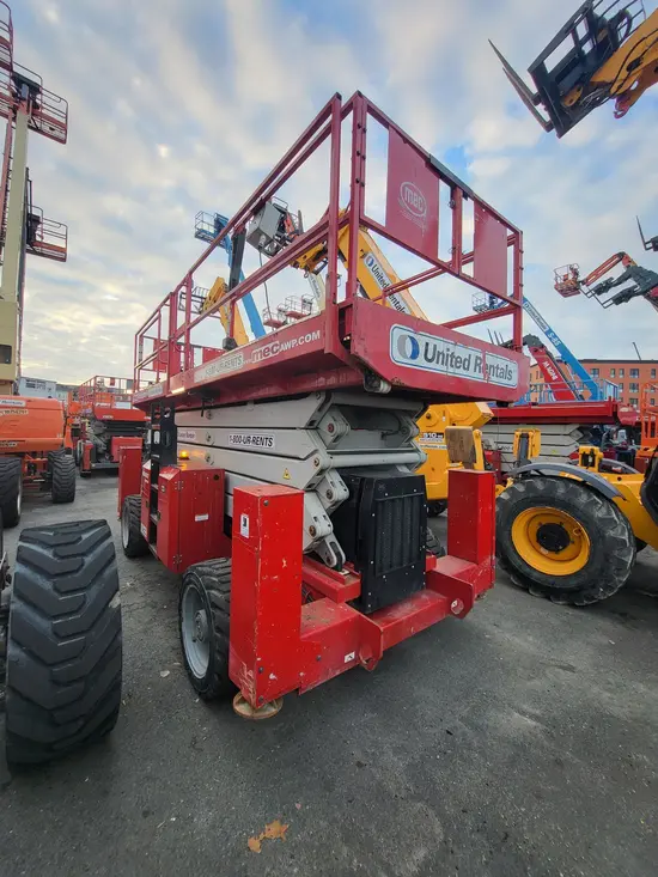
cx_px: 329
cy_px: 438
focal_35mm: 13
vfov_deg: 106.2
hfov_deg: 89.9
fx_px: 329
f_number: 2.2
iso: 50
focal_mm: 1.74
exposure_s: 1/120
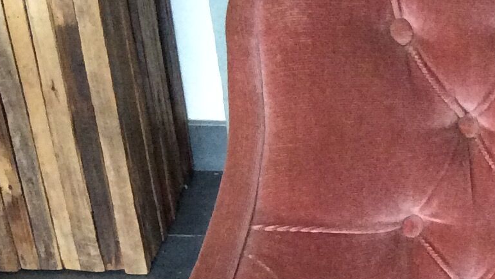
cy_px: 457
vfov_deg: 9.9
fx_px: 1536
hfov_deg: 17.6
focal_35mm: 117
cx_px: 555
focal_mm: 3.3
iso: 250
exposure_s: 1/20
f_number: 2.4
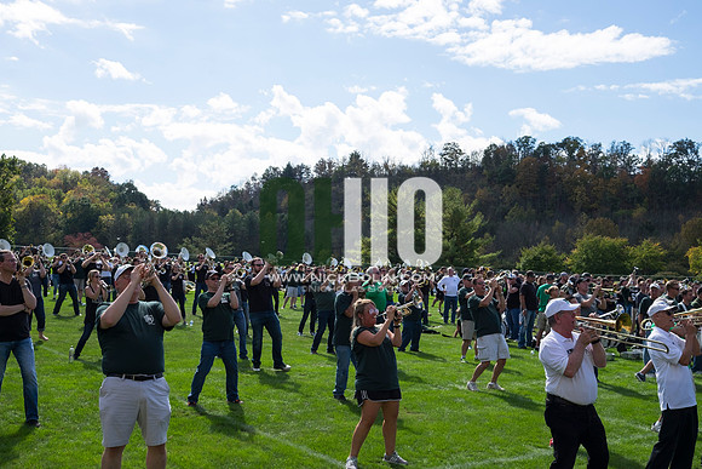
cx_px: 351
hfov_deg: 47.4
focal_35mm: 41
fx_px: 800
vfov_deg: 32.6
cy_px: 234
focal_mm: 27
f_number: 7.1
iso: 200
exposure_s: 1/400
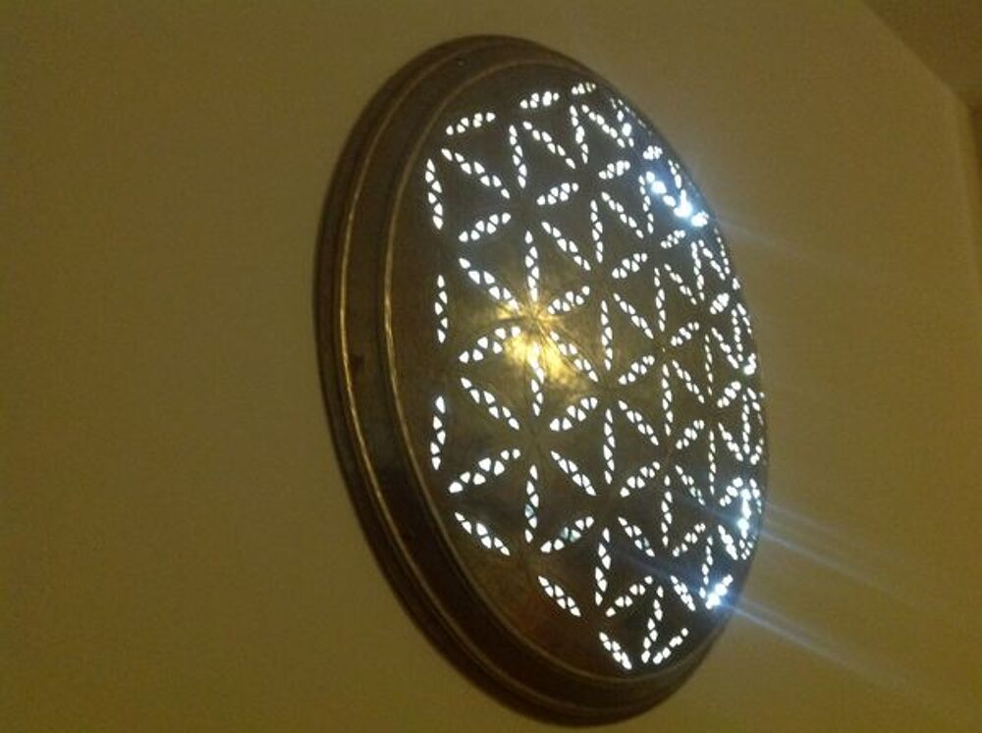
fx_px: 991
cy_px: 366
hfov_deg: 52.7
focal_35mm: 35
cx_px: 491
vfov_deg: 40.6
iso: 400
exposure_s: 1/17
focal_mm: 4.28
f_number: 2.4
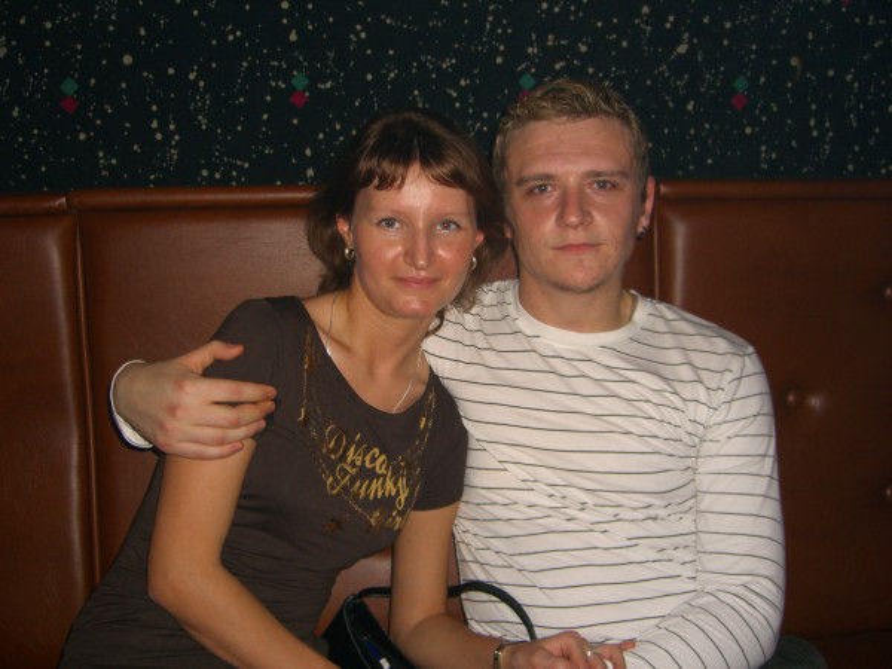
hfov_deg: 49.0
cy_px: 334
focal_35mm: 38
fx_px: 979
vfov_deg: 37.7
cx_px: 446
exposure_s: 1/60
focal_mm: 7.9
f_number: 2.8
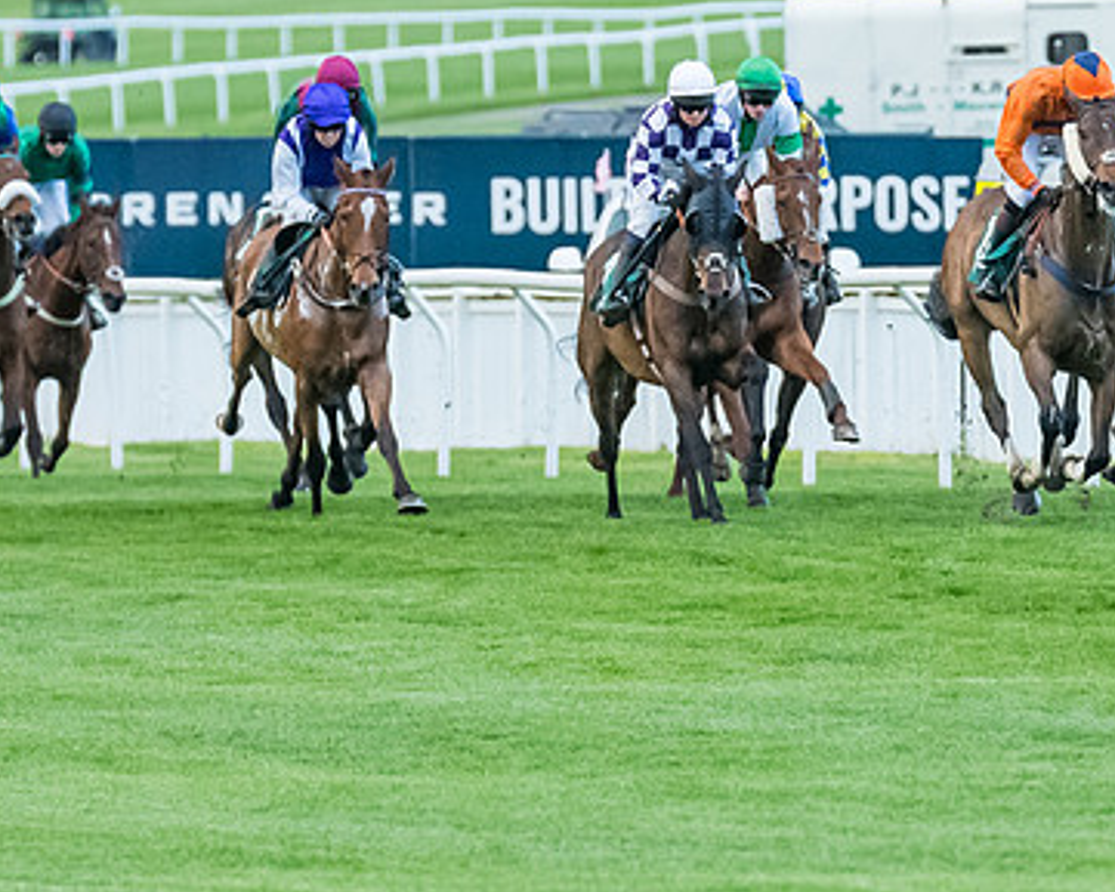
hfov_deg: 2.6
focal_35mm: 731
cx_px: 943
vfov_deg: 2.1
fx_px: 24129
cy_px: 435
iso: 4000
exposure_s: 1/2000
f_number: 4
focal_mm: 250
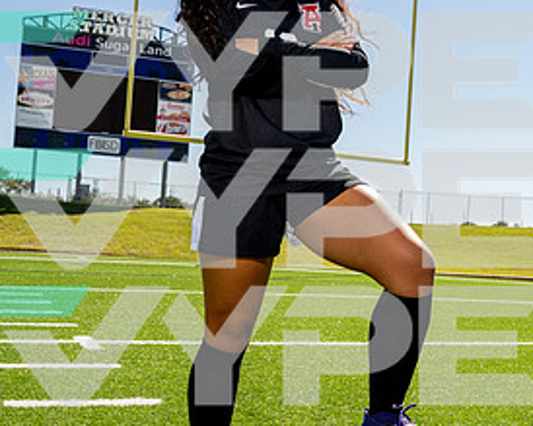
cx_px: 265
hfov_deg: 34.8
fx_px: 852
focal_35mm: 54
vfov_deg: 28.1
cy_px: 210
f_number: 6.3
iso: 80
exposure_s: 1/250
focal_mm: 35
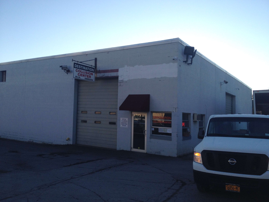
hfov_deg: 52.6
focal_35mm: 35
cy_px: 101
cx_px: 134
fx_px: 272
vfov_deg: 40.7
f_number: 2.4
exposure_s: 1/951
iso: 50
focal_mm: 4.28
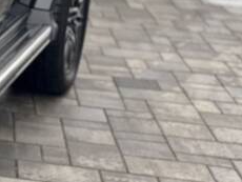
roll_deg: +1.4
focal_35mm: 125
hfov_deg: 12.1
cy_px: 32
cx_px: -363
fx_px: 875
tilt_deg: -16.0
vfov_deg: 11.8
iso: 80
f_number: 1.78
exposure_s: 1/304
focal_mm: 6.76
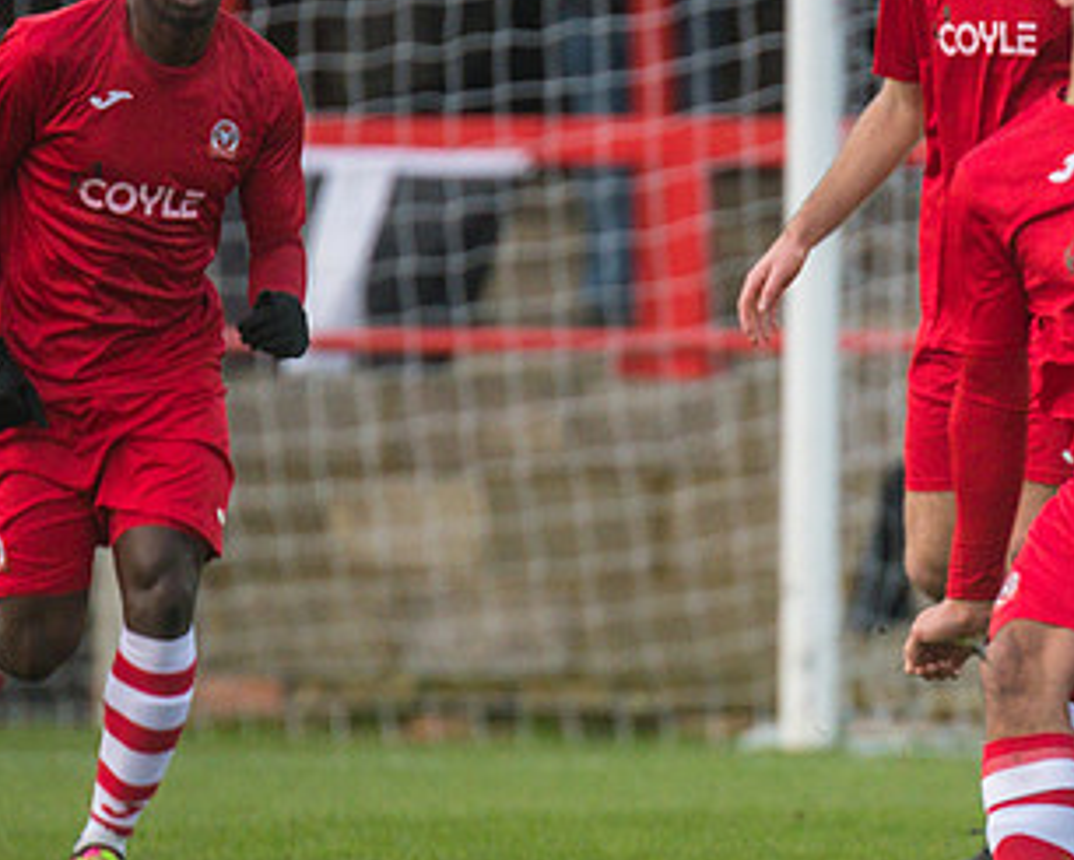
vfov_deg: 1.5
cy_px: 487
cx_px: 894
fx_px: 32114
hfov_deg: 1.9
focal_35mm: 1010
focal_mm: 300
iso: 2000
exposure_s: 1/2000
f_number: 2.8
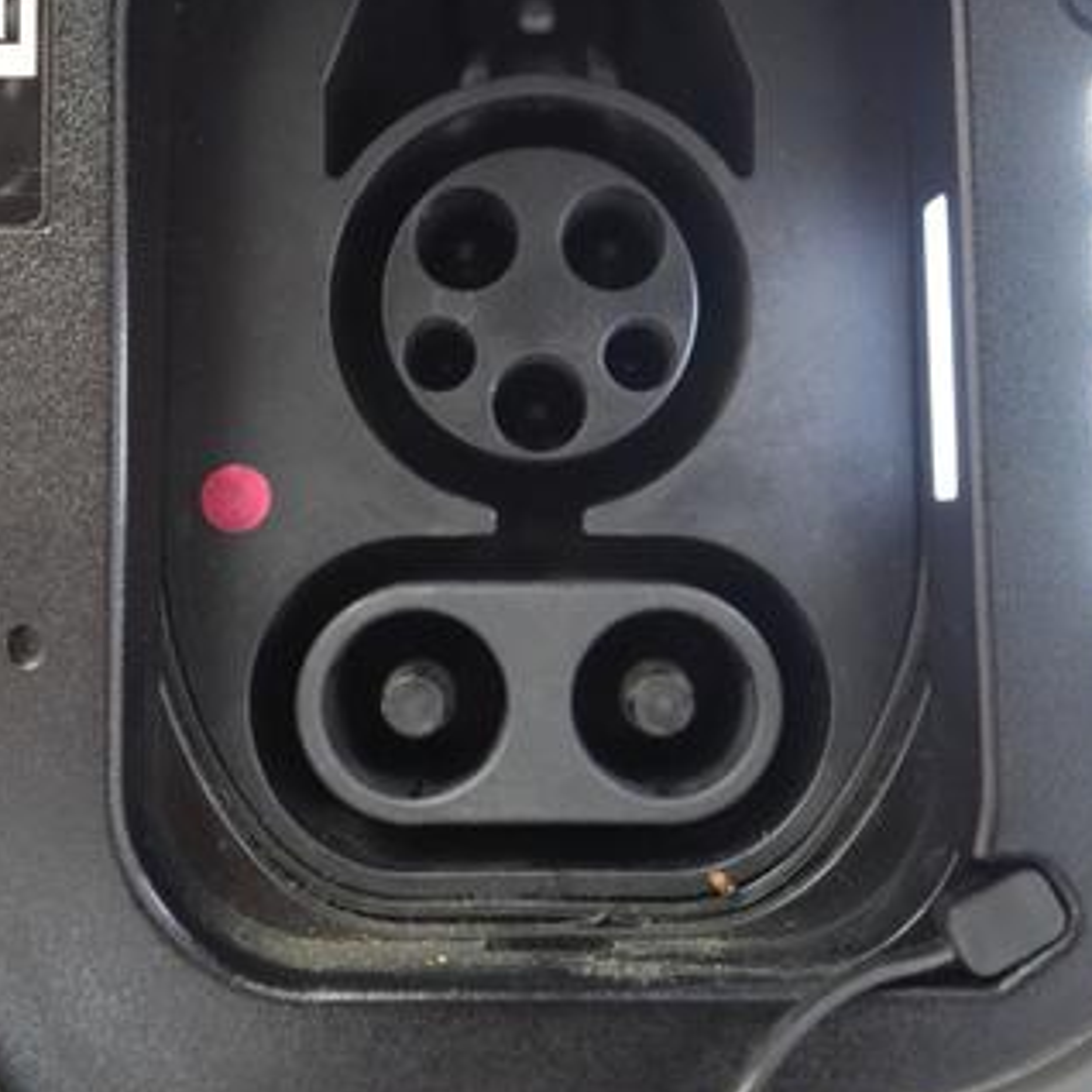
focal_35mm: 41
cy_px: 381
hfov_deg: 40.9
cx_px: 532
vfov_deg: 40.5
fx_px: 1463
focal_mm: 24
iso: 12800
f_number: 3.2
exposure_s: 1/160
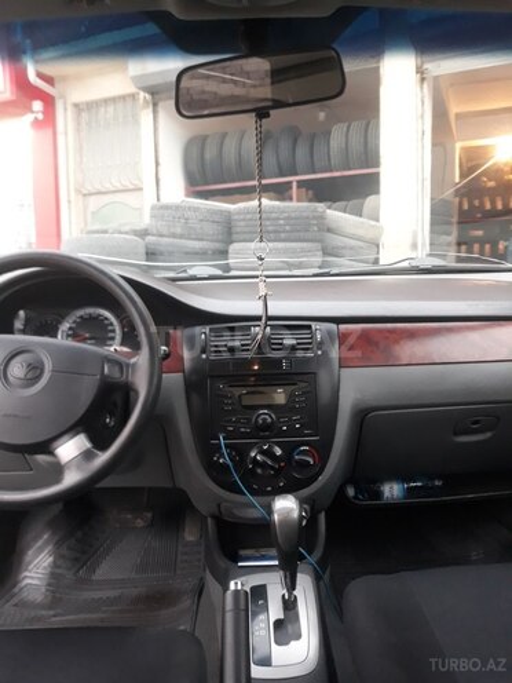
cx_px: 256
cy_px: 342
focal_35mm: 27
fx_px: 532
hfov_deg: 51.4
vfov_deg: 65.3
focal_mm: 3.71
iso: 250
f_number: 1.7
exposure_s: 1/24
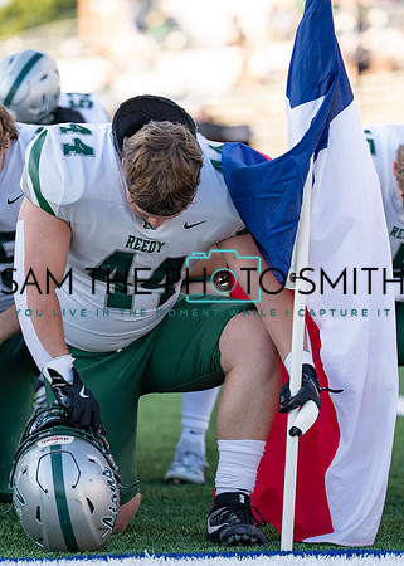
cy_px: 300
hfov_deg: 6.1
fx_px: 3813
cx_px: 214
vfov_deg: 8.5
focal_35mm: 237
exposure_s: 1/500
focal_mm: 151
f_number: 2.8
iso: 200
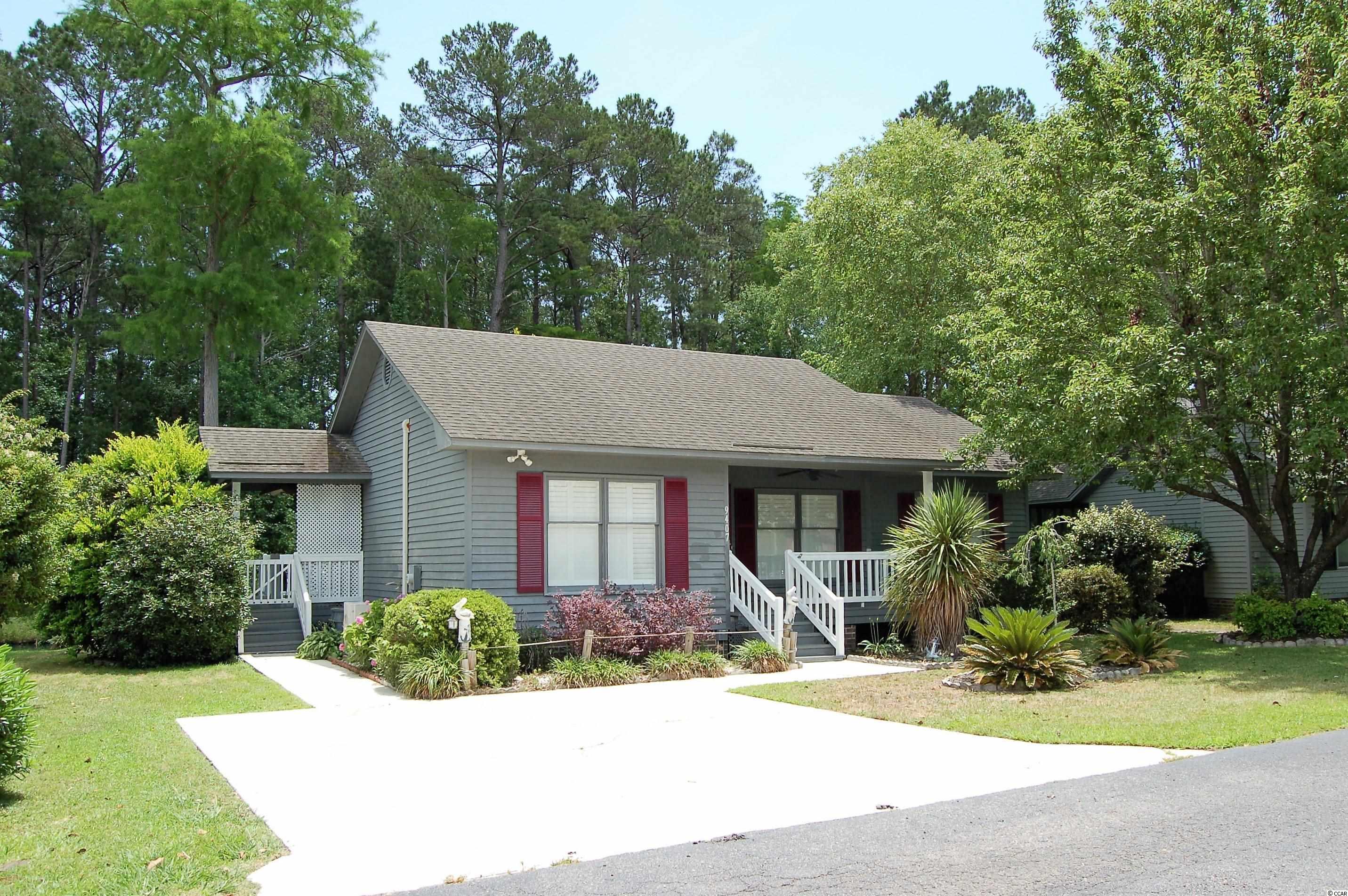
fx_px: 2244
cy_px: 448
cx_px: 674
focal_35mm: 60
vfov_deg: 22.6
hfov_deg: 33.4
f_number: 9
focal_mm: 40
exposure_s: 1/320
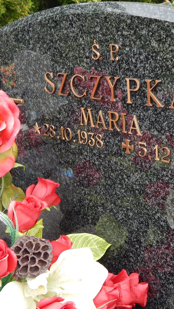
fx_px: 418
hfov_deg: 23.4
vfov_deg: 40.6
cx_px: 116
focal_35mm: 51
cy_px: 154
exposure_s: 1/250
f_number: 3.3
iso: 180
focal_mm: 6.1
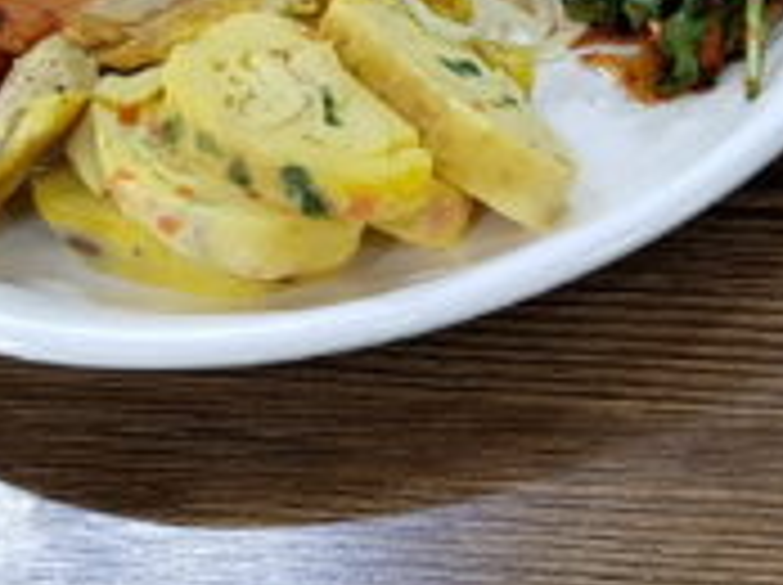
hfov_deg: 15.2
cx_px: 1472
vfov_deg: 13.5
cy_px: 297
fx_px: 2462
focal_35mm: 109
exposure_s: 1/40
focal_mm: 4.2
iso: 160
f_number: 1.7
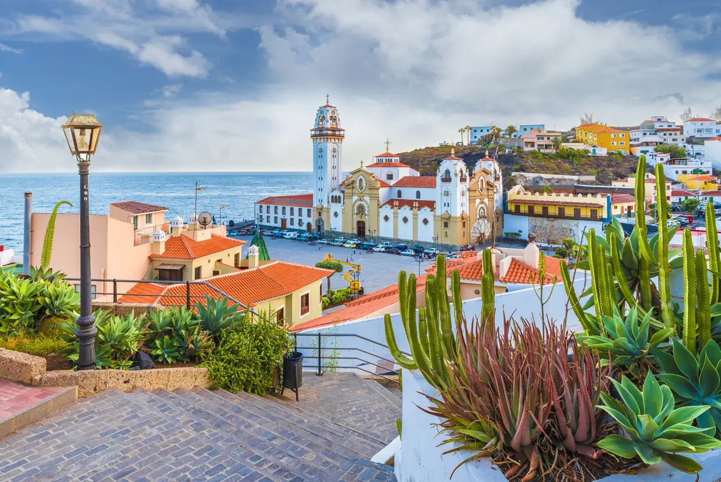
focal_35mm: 24
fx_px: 481
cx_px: 360
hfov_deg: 73.7
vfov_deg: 53.2
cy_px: 241
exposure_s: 1/160
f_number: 10
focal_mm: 24
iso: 320
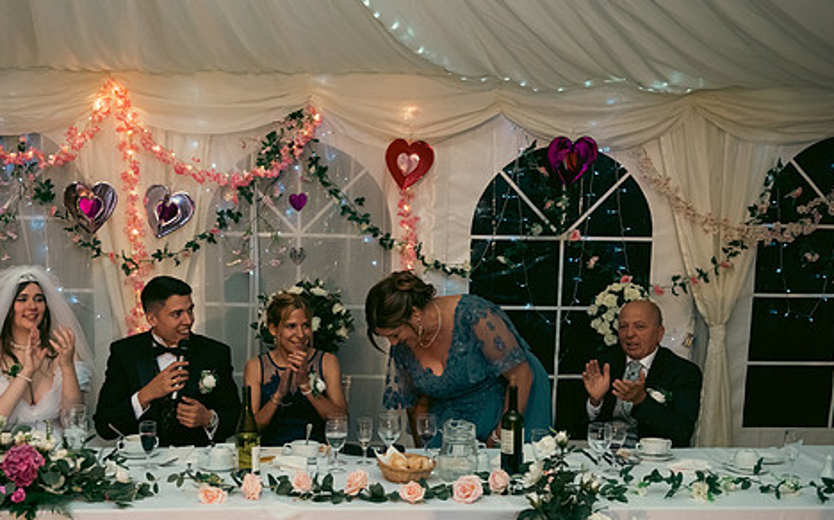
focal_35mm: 43
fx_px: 977
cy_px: 337
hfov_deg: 46.1
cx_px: 356
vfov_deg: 29.7
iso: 800
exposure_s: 1/160
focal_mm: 34
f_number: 3.5
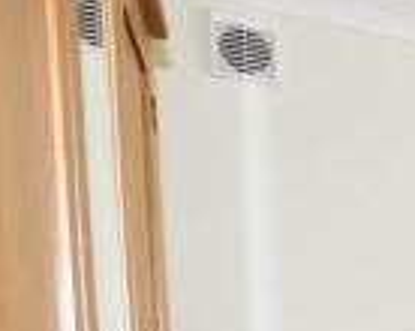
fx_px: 822
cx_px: 786
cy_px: 528
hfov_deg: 19.4
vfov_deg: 19.2
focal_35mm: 67
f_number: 4
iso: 100
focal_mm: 10
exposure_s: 1/60
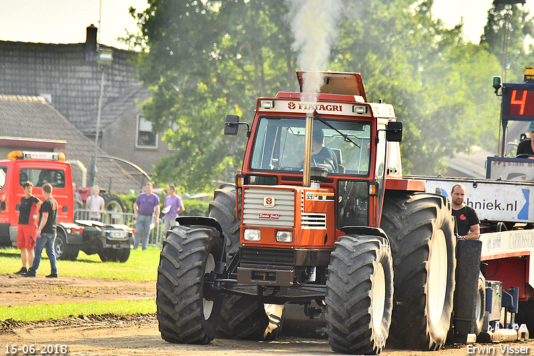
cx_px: 267
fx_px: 6006
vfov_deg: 3.4
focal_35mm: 405
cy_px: 178
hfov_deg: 5.1
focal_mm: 270
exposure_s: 1/1000
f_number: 7.1
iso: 500
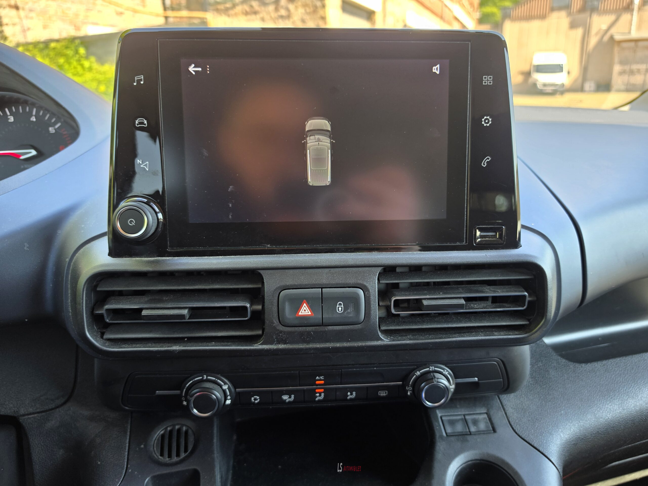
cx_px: 324
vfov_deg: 58.9
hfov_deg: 73.9
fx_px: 431
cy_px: 243
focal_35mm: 23
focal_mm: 6.5
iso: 50
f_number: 1.4
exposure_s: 1/180
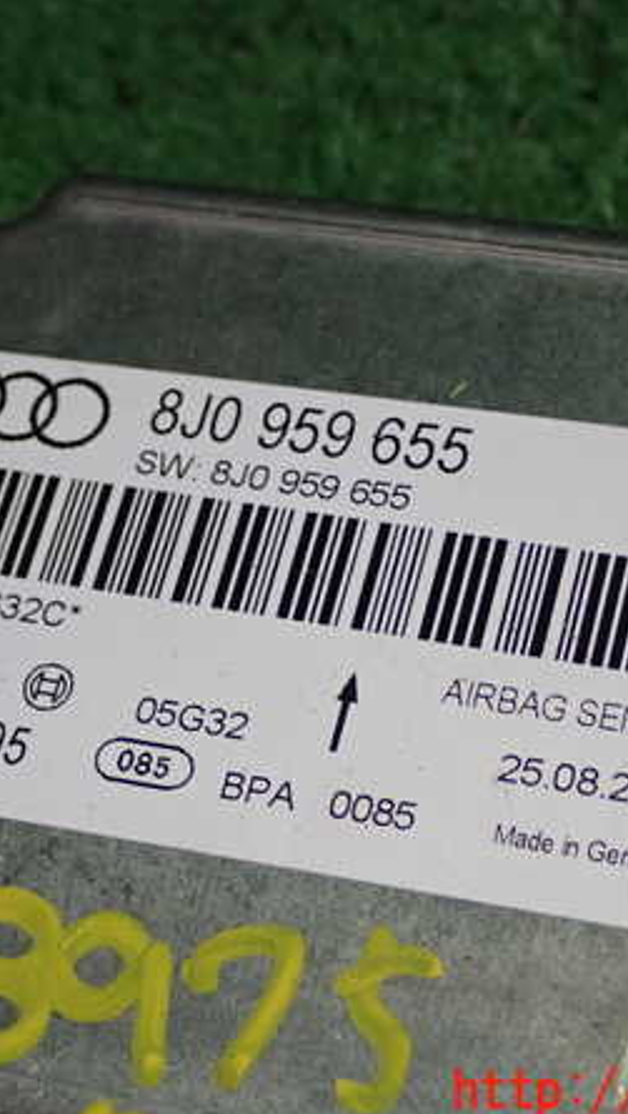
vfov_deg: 23.4
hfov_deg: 13.3
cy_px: 561
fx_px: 2688
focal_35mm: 91
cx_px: 268
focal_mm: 11.09
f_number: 3.6
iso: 320
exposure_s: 1/60
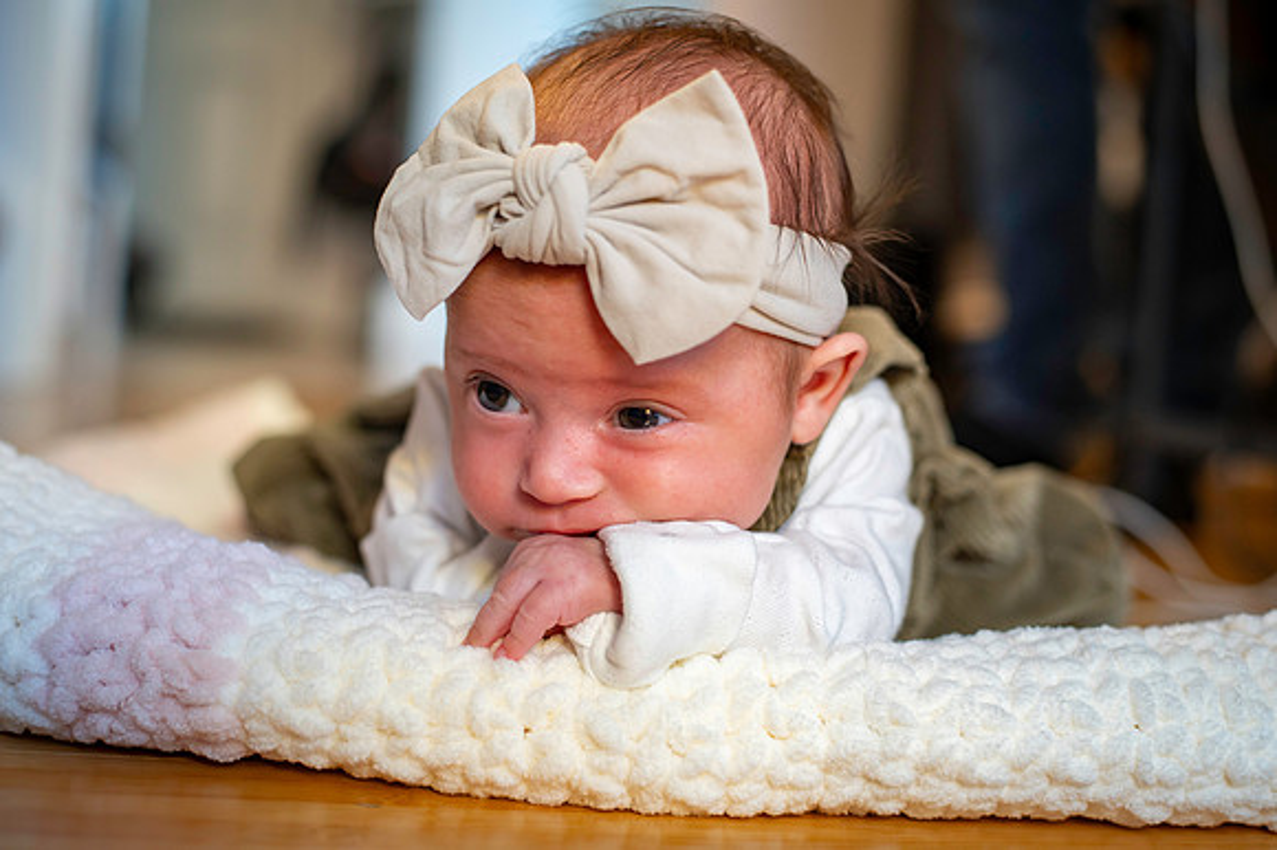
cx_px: 638
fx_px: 1773
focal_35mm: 50
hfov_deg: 39.6
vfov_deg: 27.0
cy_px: 425
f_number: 3.2
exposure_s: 1/60
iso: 1000
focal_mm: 50
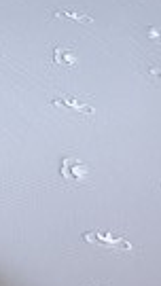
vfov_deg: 7.4
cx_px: -481
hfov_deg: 4.4
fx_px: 1942
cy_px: -570
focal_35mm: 256
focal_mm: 3.3
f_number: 2.4
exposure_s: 1/100
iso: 80
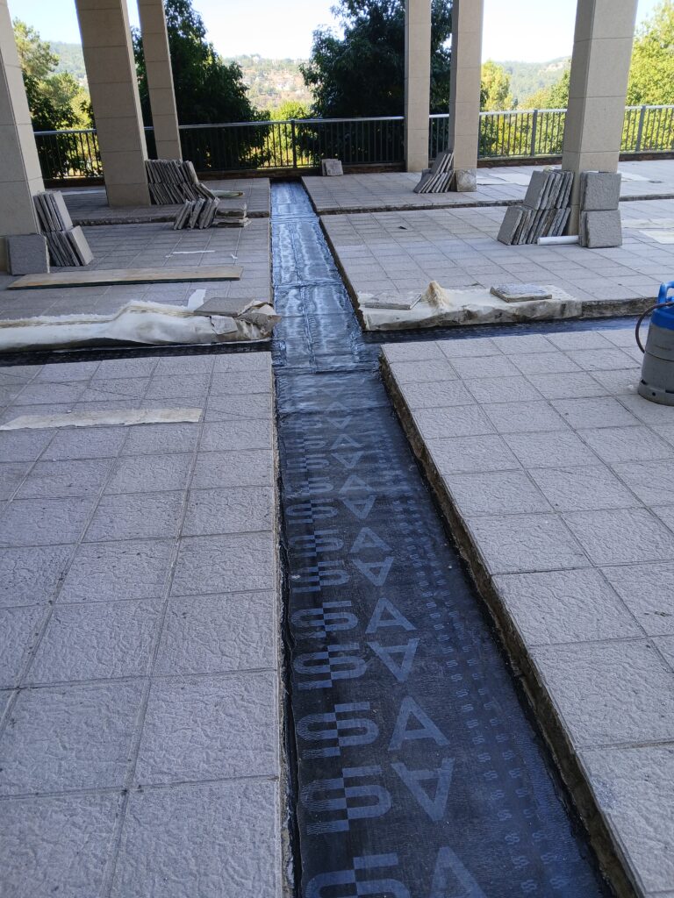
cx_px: 337
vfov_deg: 67.3
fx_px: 675
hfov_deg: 53.1
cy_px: 449
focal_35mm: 26
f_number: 1.8
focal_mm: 3.98
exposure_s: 1/100
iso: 32
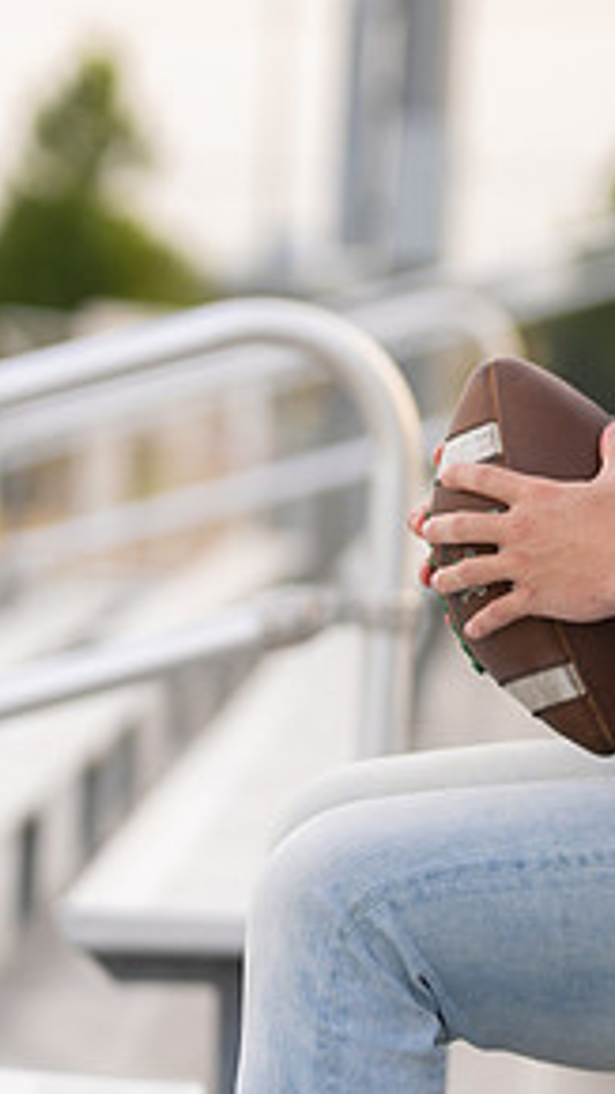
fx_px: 7194
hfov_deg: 4.9
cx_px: 845
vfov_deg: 8.7
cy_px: 321
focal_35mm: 248
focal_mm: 107
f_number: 2.8
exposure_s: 1/320
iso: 100
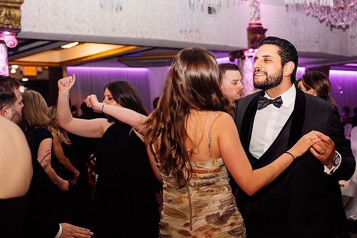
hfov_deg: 37.0
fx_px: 520
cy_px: 119
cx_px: 267
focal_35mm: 52
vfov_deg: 25.8
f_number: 2.8
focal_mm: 35
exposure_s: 1/200
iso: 1600
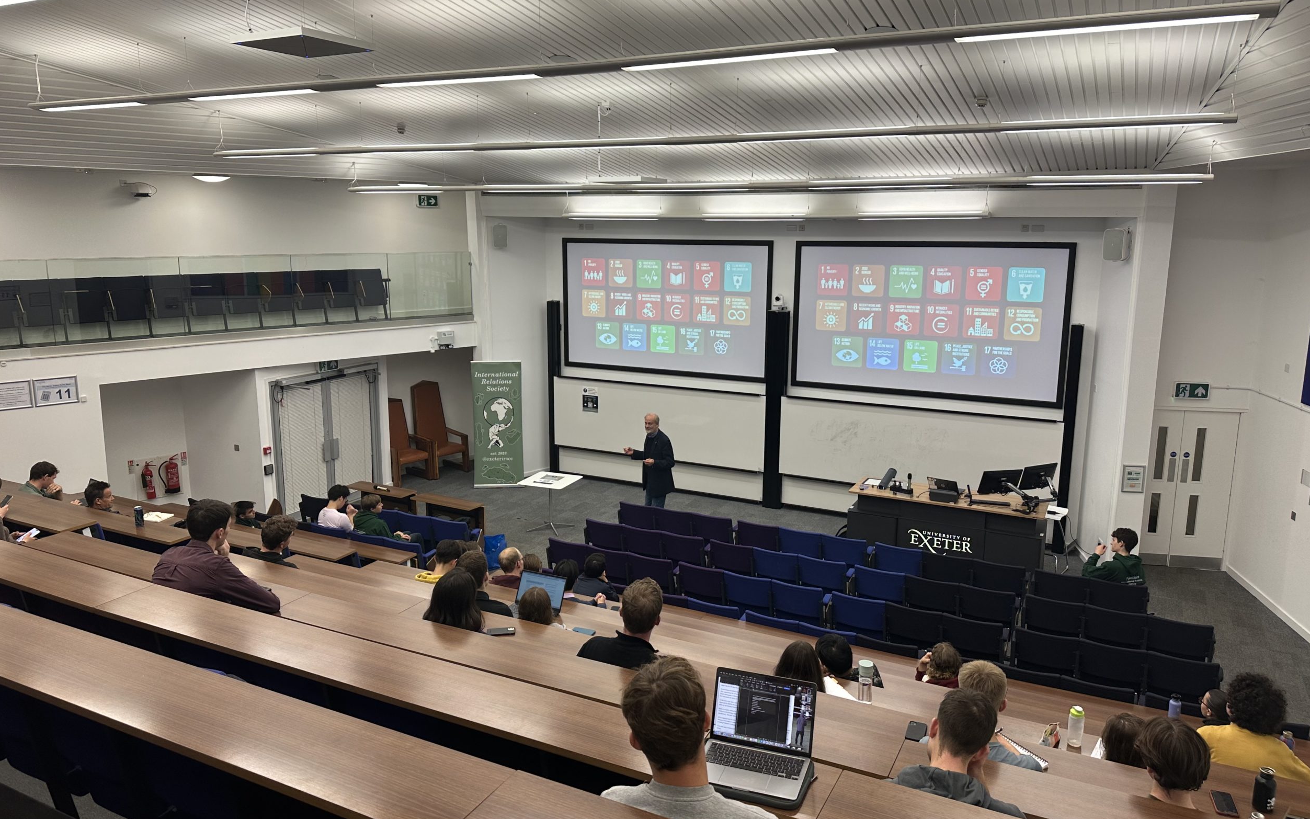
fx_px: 928
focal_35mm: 26
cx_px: 651
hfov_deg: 70.4
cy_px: 391
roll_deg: +0.0
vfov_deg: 47.6
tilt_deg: -10.1
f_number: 1.78
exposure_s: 1/100
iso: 80
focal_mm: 6.86
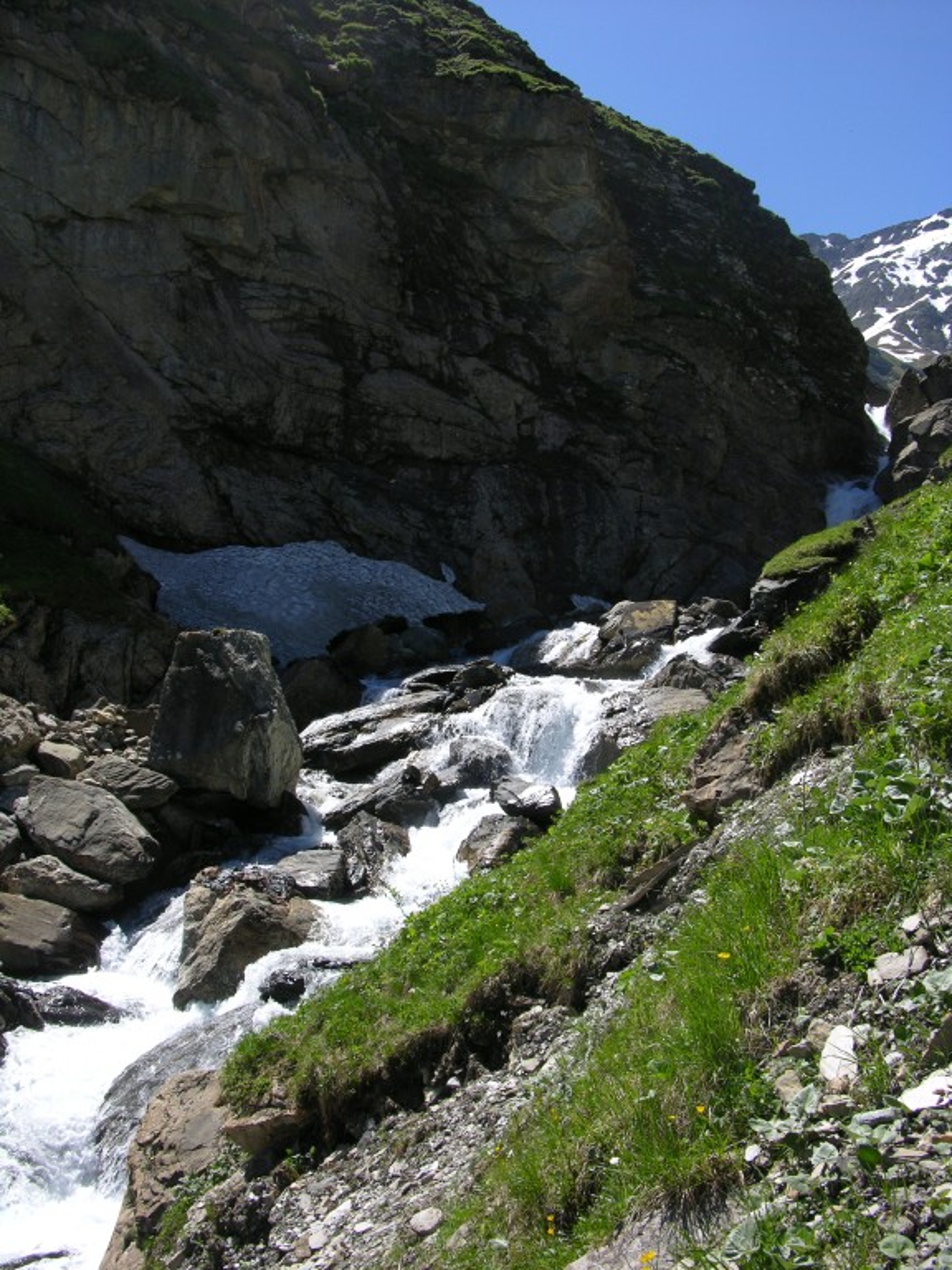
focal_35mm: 35
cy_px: 635
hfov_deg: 40.7
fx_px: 1283
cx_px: 476
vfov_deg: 52.6
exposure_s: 1/213
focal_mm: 8.9
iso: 50
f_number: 6.3
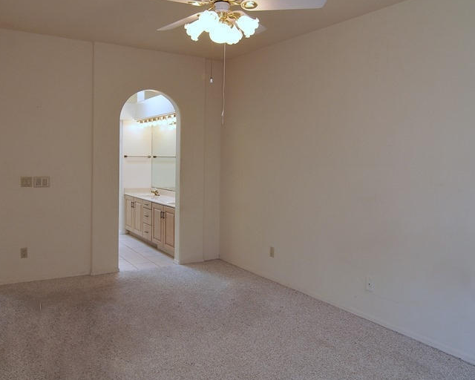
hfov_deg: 63.6
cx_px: 197
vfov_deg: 53.0
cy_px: 161
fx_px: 380
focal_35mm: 27
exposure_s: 1/30
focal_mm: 12
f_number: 6.3
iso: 320
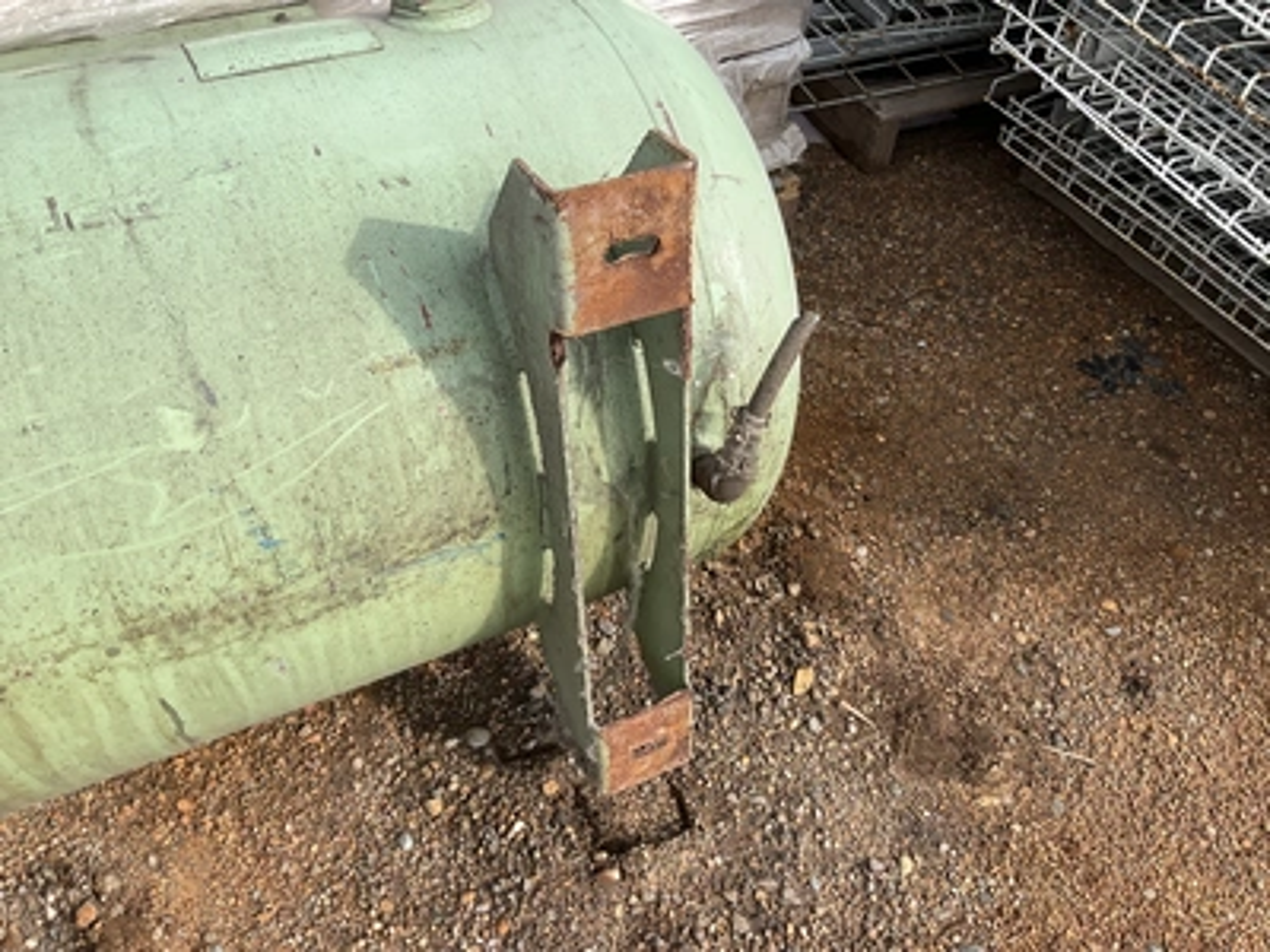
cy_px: 476
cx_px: 635
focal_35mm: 29
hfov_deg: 61.7
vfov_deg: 48.2
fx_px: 1064
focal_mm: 3
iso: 25
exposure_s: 1/700
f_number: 1.8
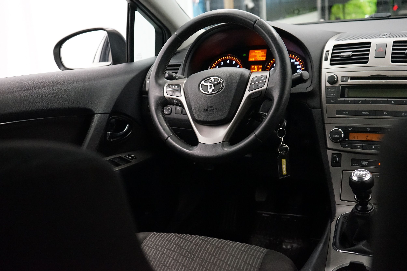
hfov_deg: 49.6
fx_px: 441
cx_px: 204
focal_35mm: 39
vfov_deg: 34.2
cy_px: 136
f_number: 4
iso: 6400
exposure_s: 1/160
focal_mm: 39
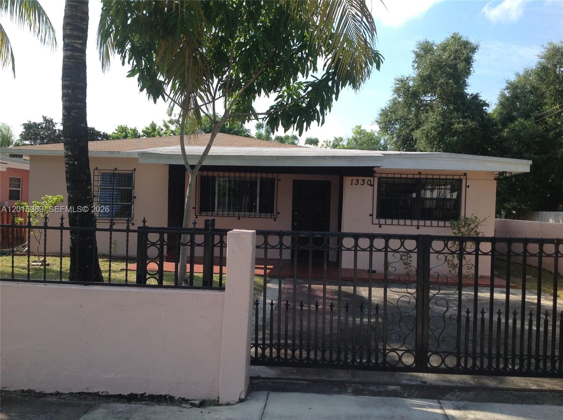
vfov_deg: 40.6
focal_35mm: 35
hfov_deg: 52.7
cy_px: 210
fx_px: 568
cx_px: 282
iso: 50
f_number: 2.4
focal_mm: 4.28
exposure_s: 1/889
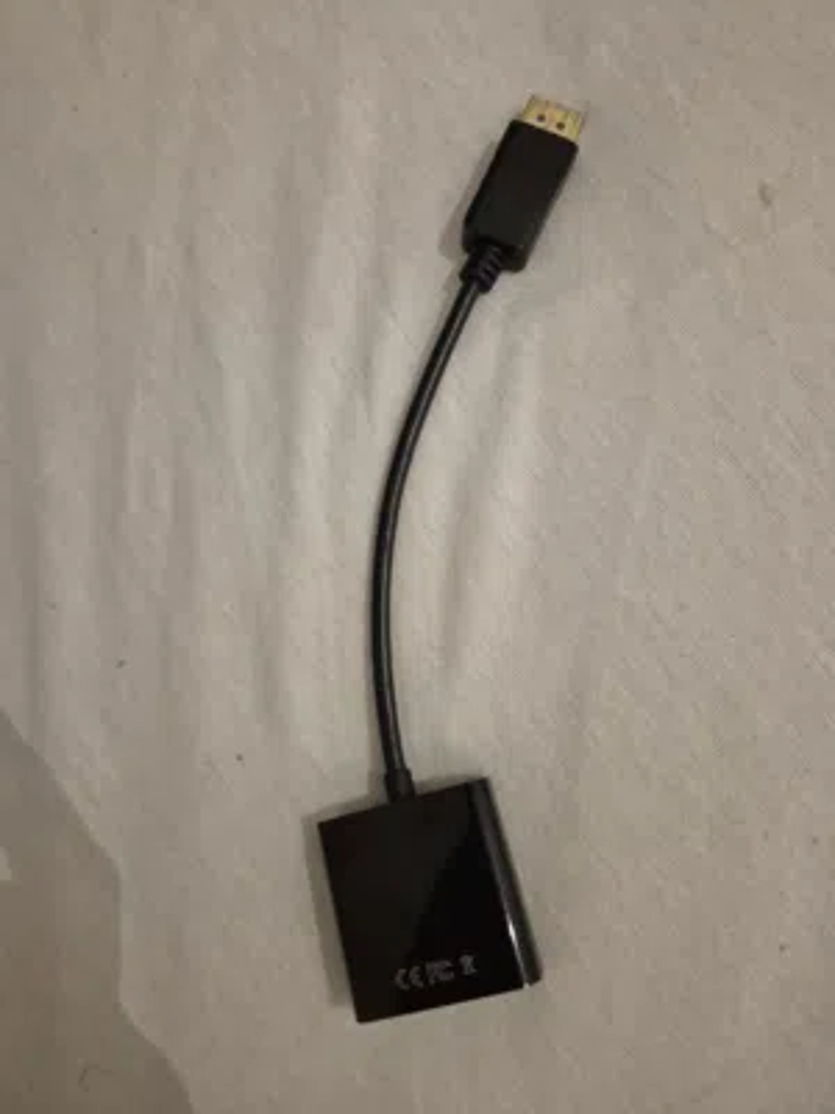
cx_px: 418
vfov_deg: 73.9
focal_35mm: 23
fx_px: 740
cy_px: 557
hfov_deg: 58.9
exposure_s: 1/100
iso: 1000
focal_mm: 5.4
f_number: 1.8
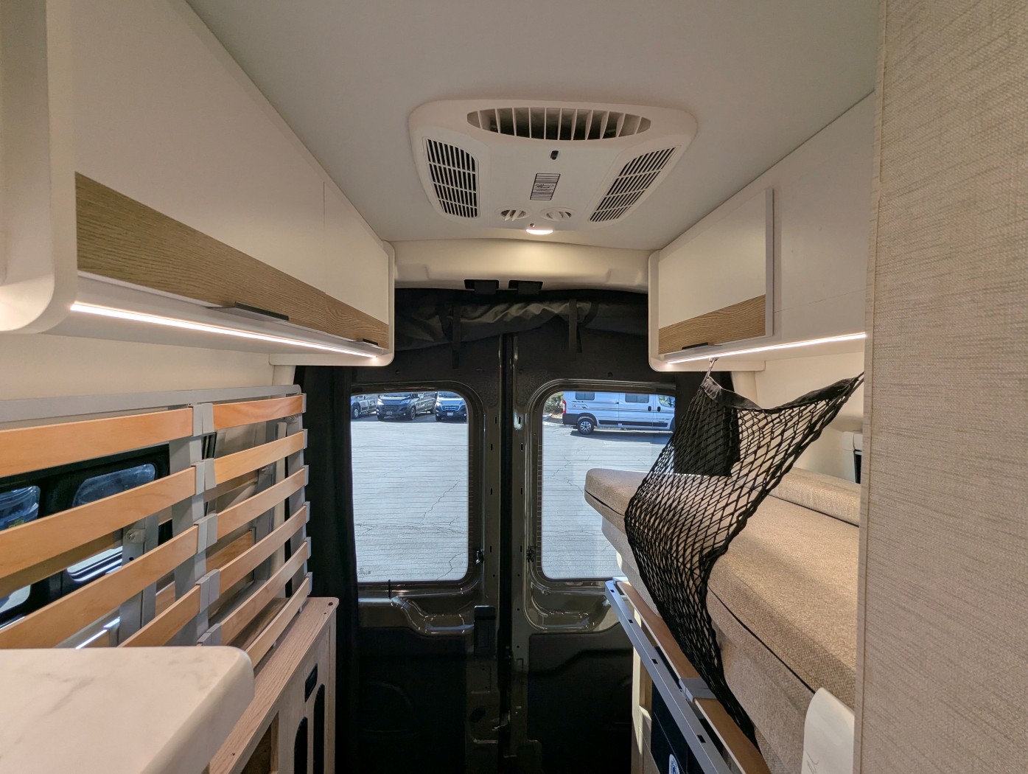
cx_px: 514
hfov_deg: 94.4
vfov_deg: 78.2
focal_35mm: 16
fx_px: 476
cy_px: 387
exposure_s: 1/241
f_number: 2.2
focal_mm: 2.35
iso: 52
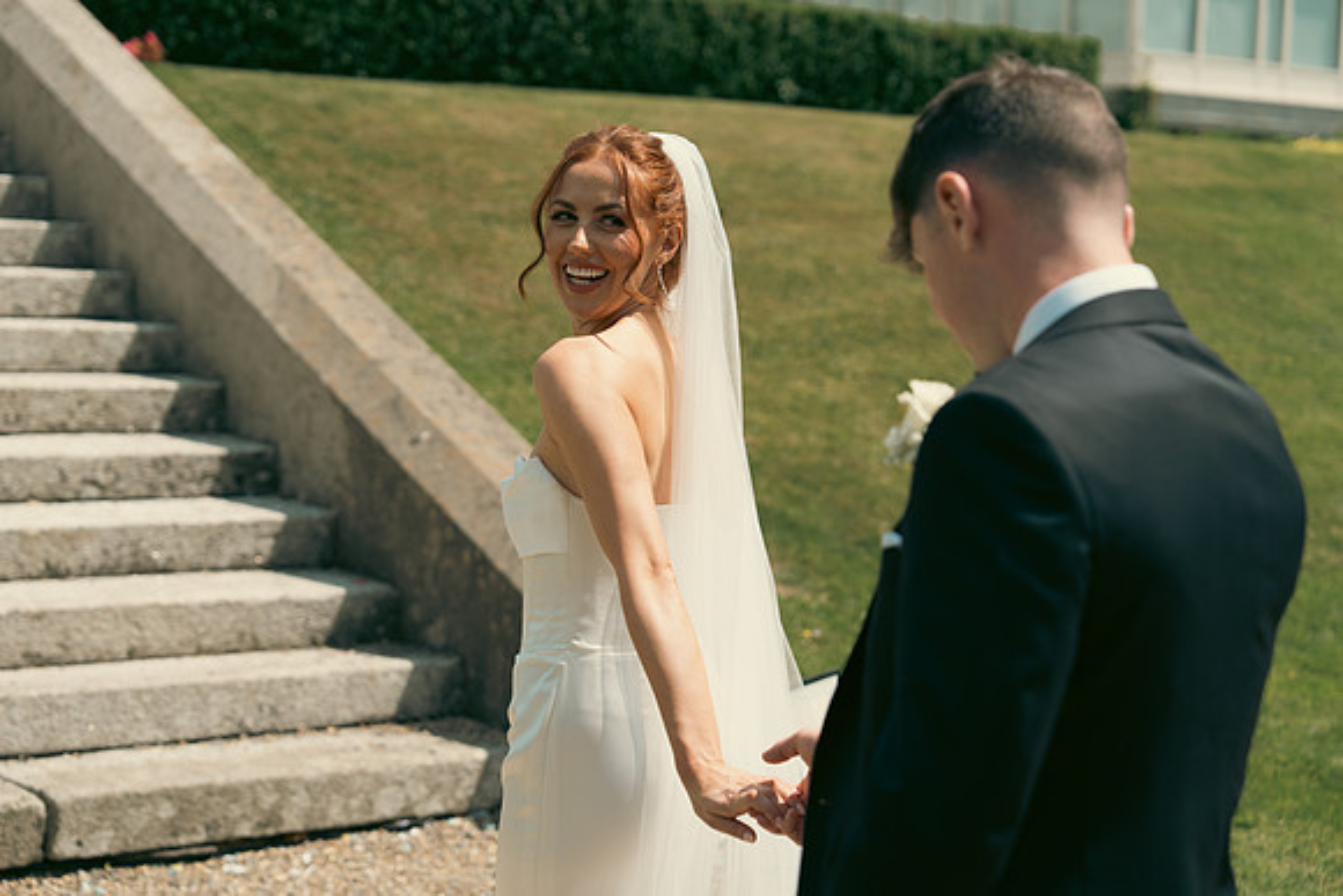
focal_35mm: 65
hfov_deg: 31.0
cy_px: 448
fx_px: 2425
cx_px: 672
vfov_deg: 20.9
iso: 125
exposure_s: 1/1250
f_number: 3.5
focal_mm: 65
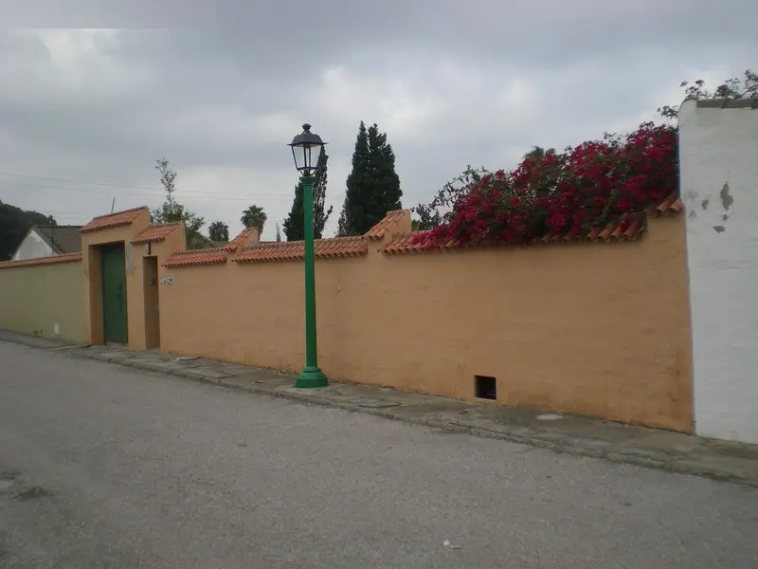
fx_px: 832
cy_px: 284
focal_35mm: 38
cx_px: 379
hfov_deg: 49.0
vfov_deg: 37.7
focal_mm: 6.3
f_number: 4.6
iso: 50
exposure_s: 1/288
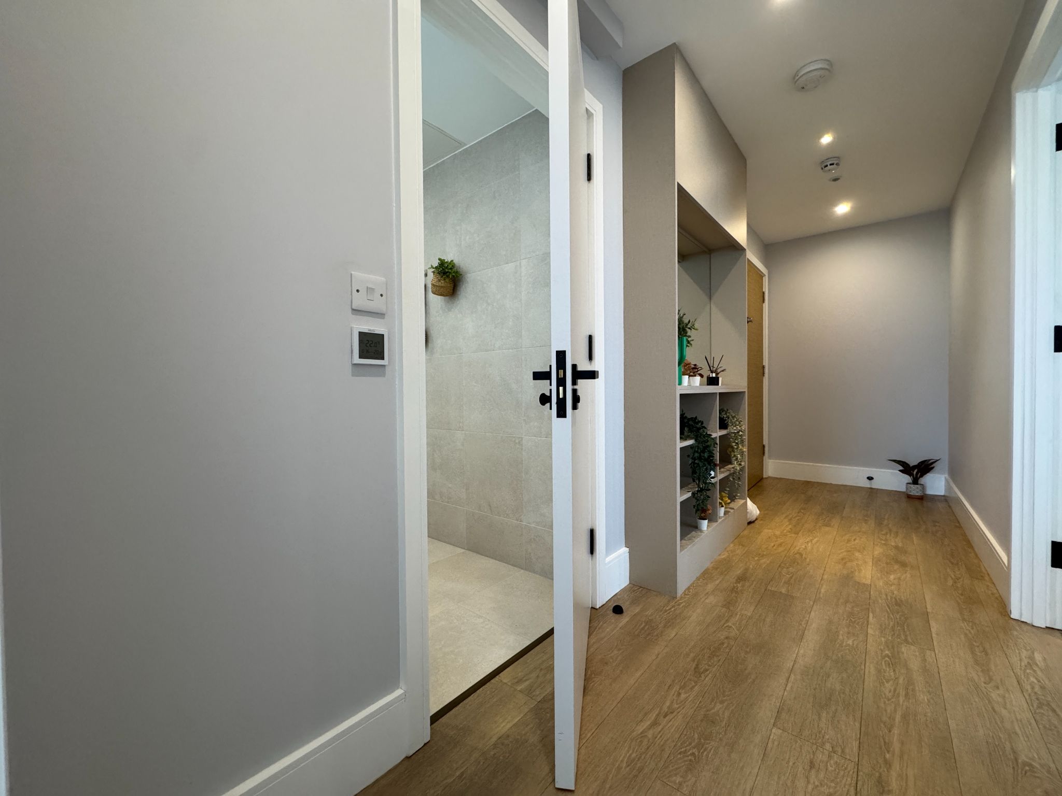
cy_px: 398
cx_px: 531
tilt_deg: -0.1
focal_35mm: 14
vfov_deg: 85.7
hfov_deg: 102.1
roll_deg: +1.0
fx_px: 430
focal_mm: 2.22
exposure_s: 1/99
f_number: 2.2
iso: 320
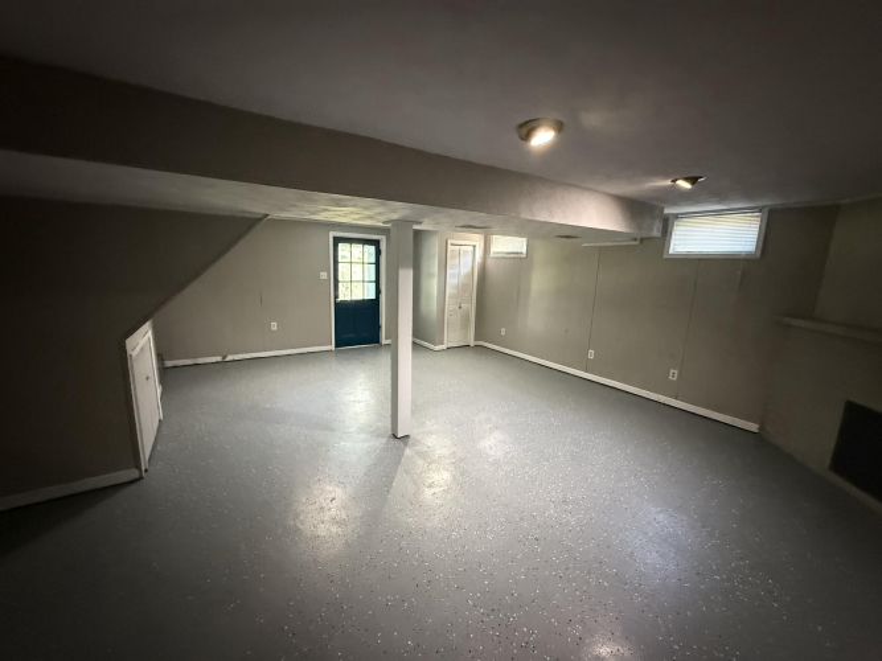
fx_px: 357
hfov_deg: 102.1
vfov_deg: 85.7
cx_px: 441
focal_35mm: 14
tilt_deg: -9.2
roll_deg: +0.0
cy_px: 330
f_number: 2.2
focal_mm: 2.22
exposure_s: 1/60
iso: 1250
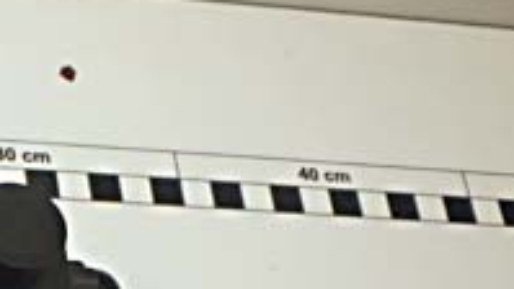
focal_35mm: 98
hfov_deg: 18.8
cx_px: -294
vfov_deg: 11.5
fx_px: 1336
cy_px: 519
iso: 200
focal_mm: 5
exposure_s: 1/30
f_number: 3.9
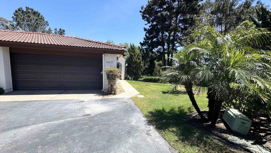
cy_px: 80
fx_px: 115
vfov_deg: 67.1
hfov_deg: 99.4
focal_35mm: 16
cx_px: 136
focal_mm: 2.22
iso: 50
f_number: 2.2
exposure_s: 1/1126
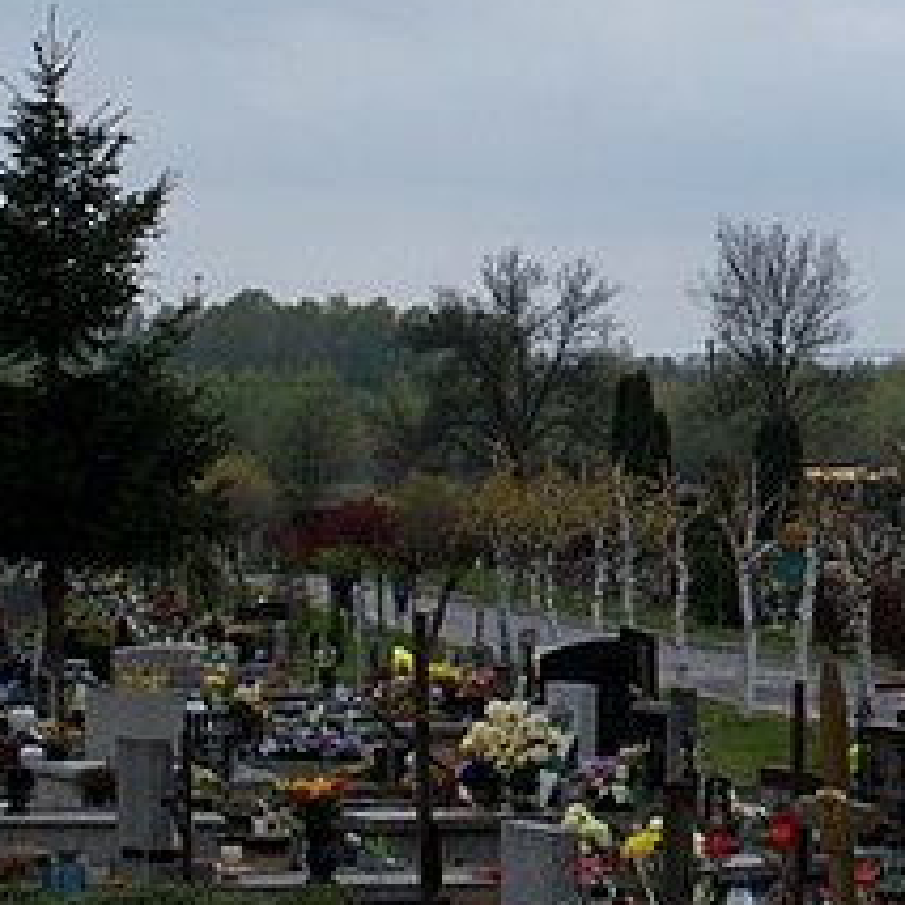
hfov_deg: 7.1
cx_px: 1500
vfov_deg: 7.2
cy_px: 98
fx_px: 7182
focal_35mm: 243
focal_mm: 45
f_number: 9
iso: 100
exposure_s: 1/200
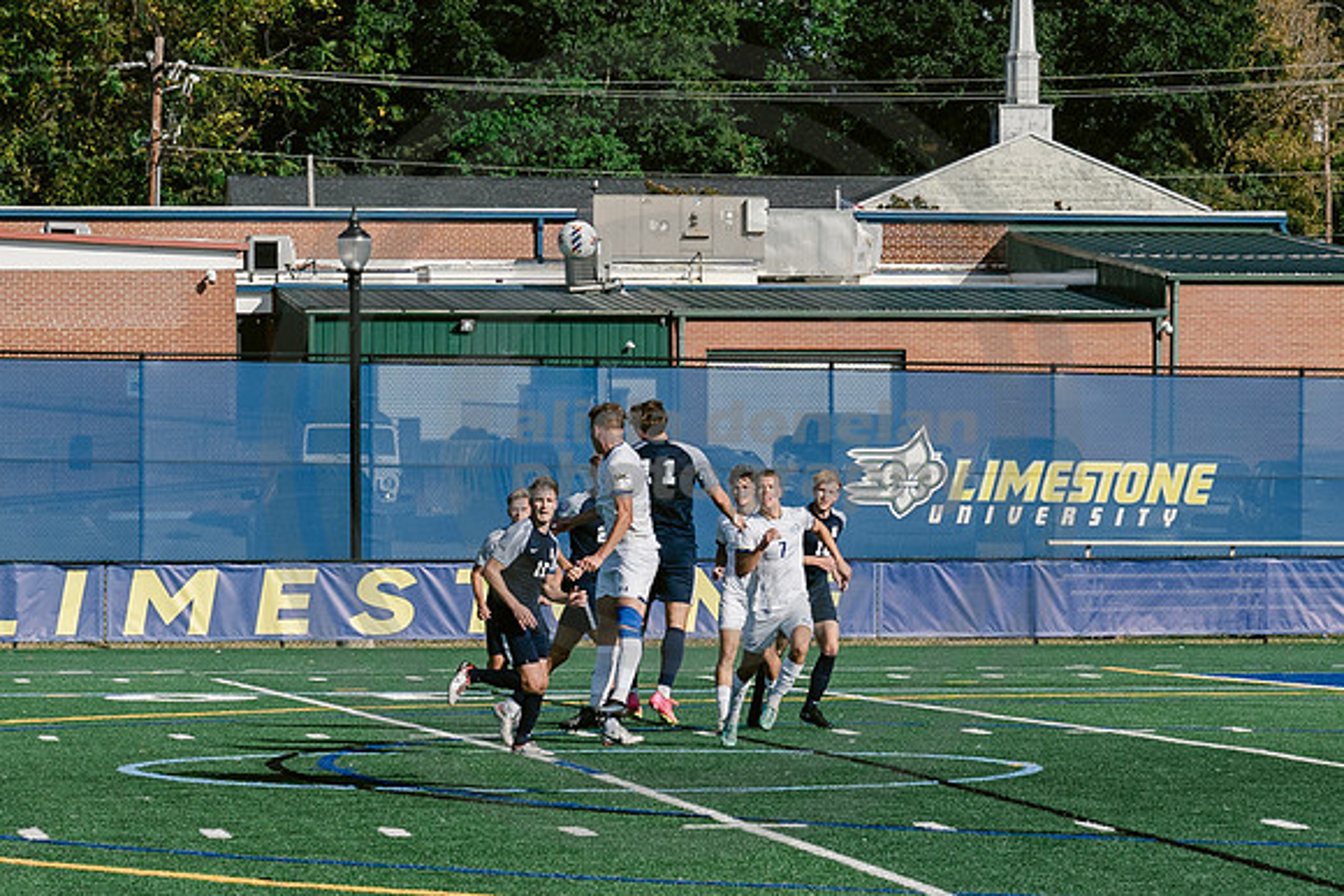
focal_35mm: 188
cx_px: 645
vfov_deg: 7.3
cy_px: 660
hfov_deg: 10.9
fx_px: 7019
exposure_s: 1/4000
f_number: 5.6
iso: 640
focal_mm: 70
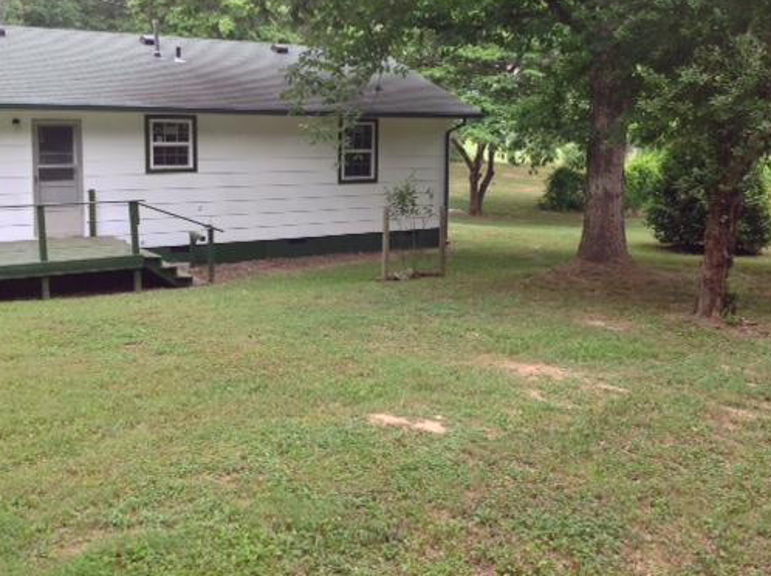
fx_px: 1001
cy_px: 215
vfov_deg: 32.0
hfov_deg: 42.1
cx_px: 409
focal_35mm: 45
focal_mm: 4.28
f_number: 2.4
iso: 80
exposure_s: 1/120
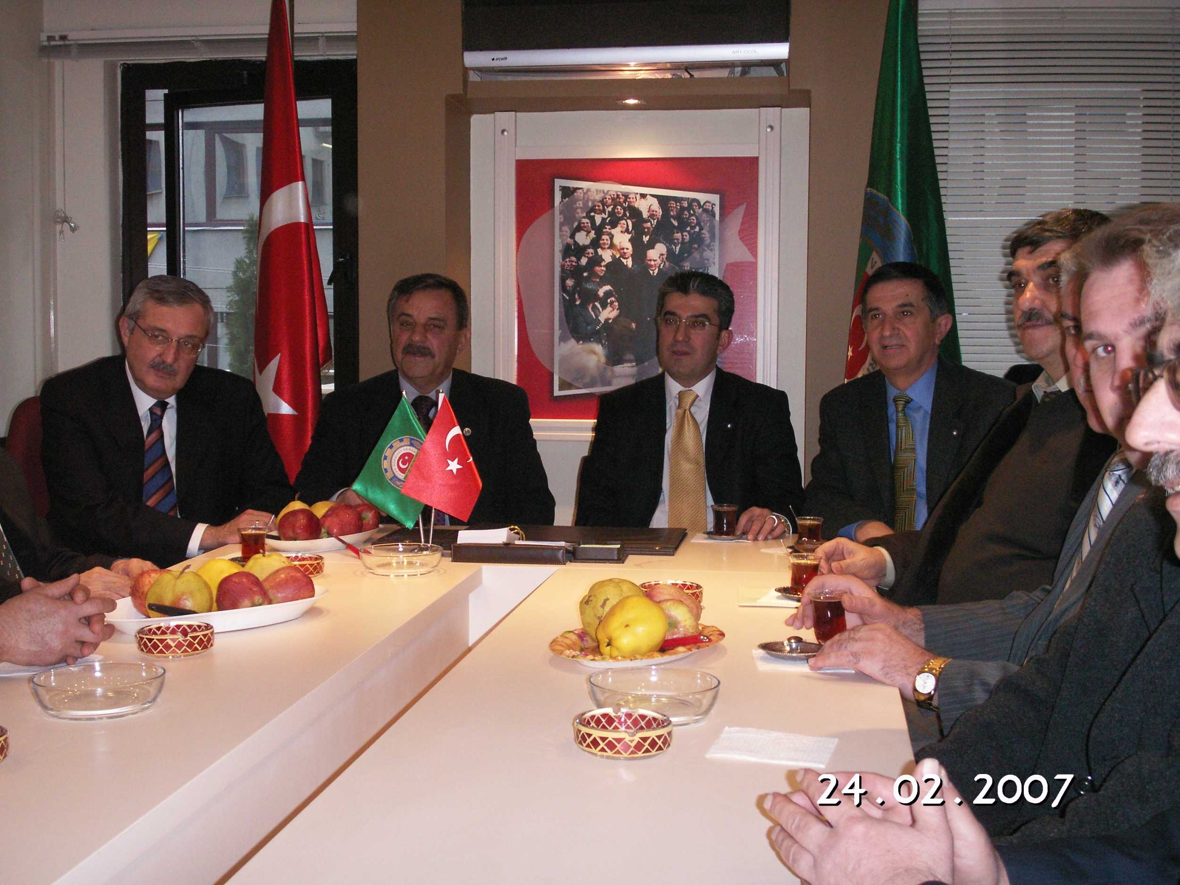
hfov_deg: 45.8
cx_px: 590
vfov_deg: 35.1
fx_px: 1398
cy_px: 442
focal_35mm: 41
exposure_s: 1/40
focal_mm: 8.7
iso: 160
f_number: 3.5
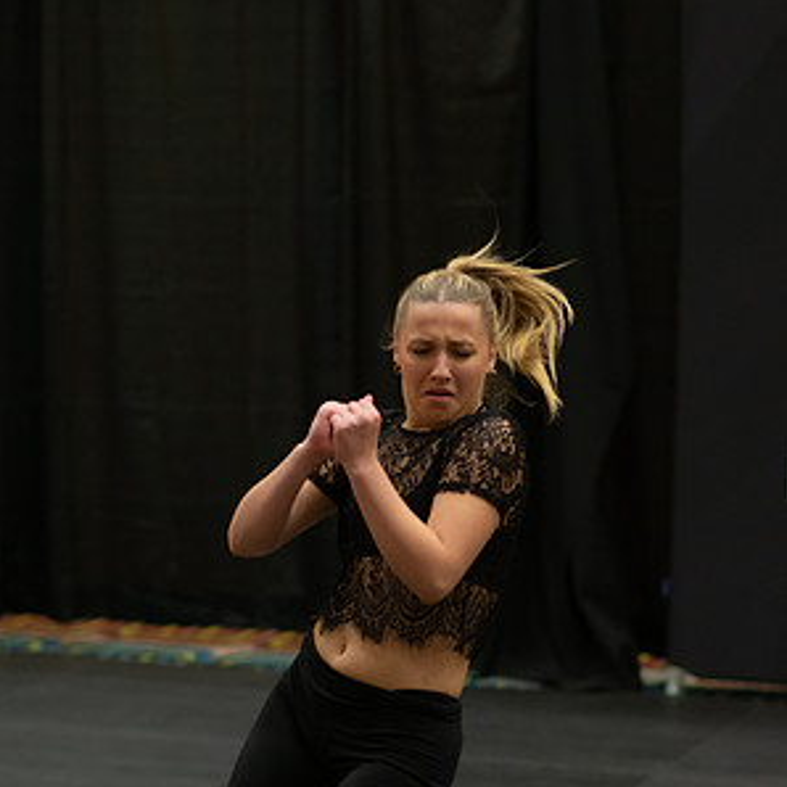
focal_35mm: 163
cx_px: 394
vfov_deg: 10.7
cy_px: 544
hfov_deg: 10.7
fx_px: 4193
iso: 1250
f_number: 2
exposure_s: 1/640
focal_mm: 85
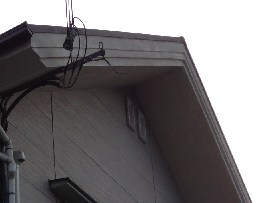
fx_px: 889
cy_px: 339
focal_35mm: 114
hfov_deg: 16.0
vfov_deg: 12.1
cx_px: -121
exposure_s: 1/861
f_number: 2.4
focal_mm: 4.13
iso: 50
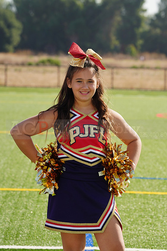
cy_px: 126
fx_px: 1393
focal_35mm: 200
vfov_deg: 10.3
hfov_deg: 6.9
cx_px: 84
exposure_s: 1/160
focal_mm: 200
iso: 100
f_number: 10
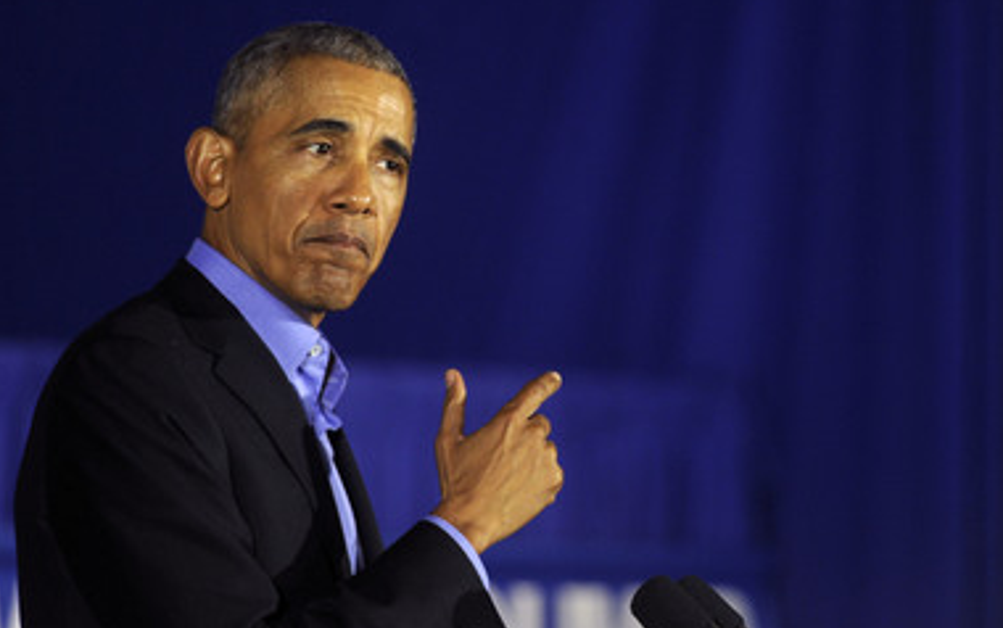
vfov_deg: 3.6
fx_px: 9901
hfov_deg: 5.8
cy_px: 380
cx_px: 441
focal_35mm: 362
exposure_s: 1/320
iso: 1600
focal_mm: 300
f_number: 4
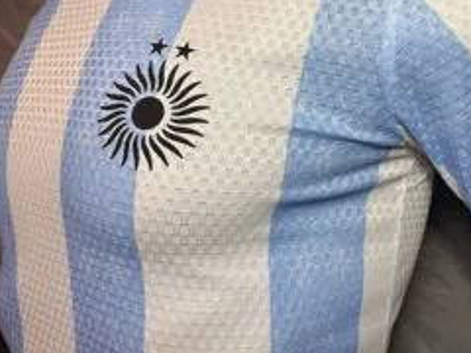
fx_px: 517
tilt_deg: -0.9
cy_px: 121
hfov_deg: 47.9
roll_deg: +0.7
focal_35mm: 38
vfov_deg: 37.4
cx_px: 328
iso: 64
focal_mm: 6.76
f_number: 1.78
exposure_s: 1/121
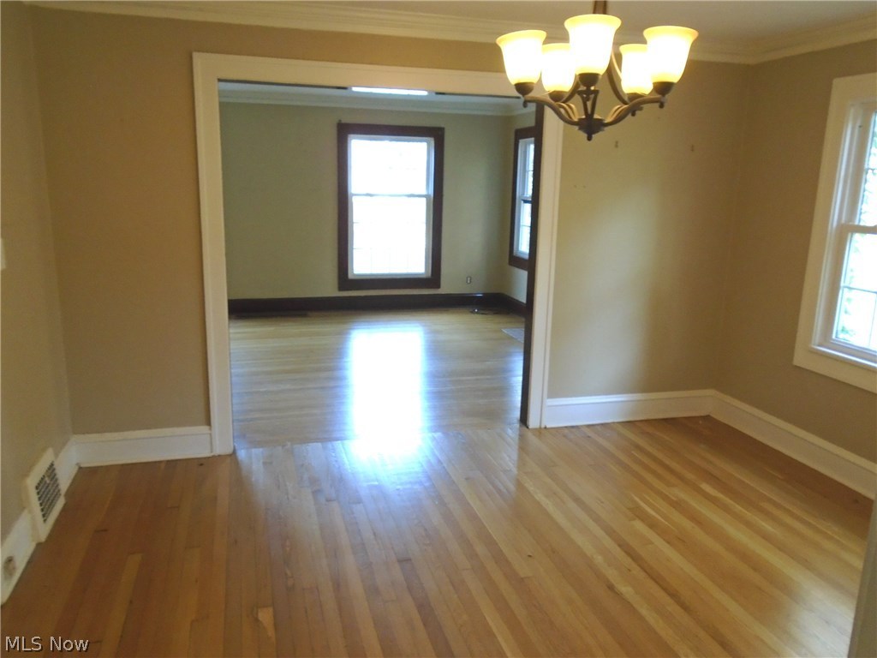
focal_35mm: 26
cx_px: 438
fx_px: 659
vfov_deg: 53.1
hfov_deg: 67.3
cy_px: 329
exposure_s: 1/30
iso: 250
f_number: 3.2
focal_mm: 4.6
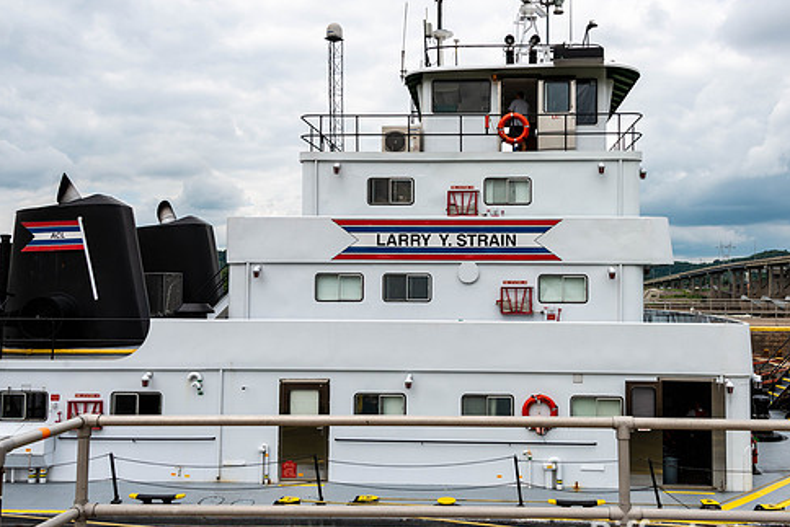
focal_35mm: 35
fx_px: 768
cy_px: 247
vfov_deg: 37.9
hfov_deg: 54.2
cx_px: 457
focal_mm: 28
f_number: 10
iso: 100
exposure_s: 1/250
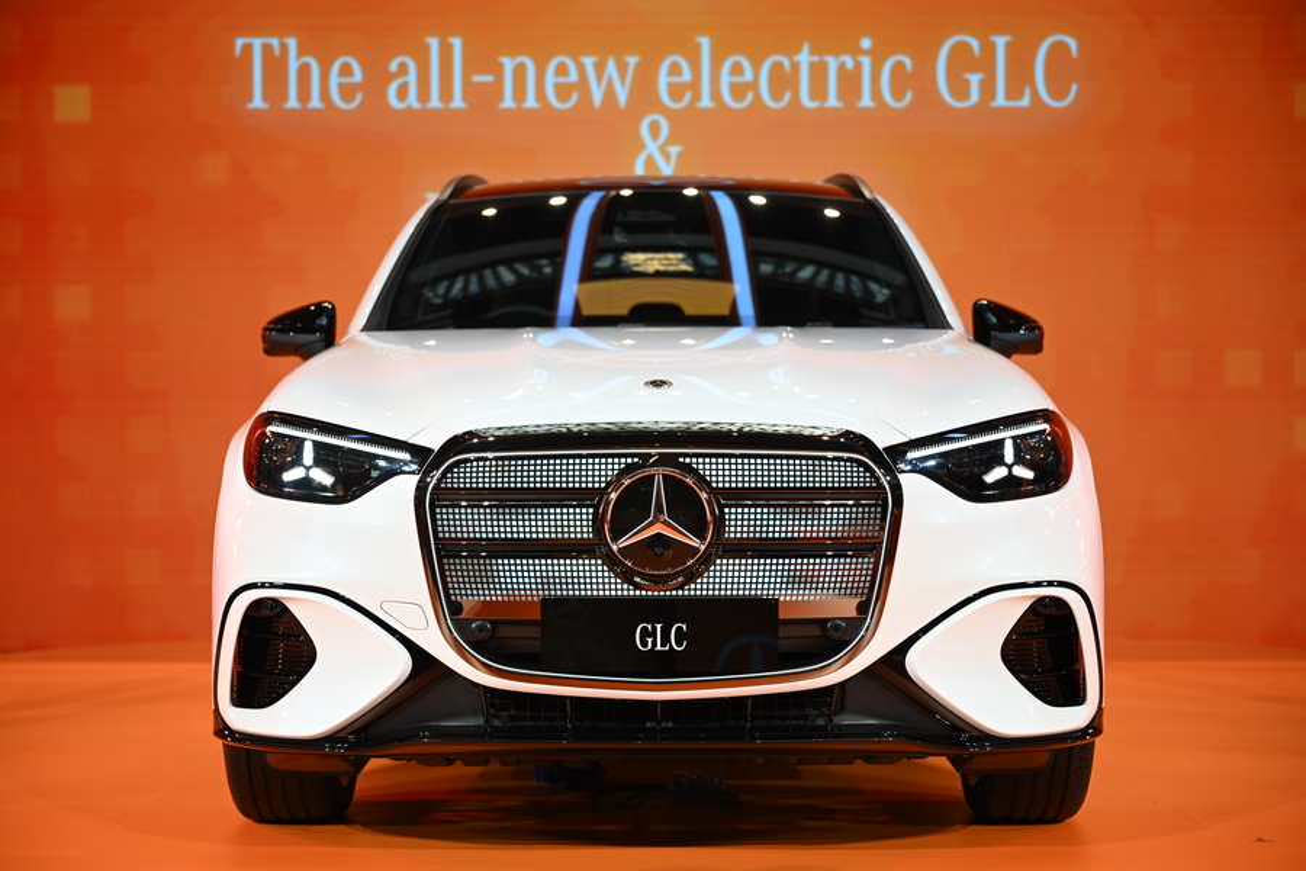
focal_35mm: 60
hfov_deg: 33.4
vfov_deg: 22.6
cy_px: 436
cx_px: 653
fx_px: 2176
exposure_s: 1/500
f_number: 2.8
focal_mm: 60
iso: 800
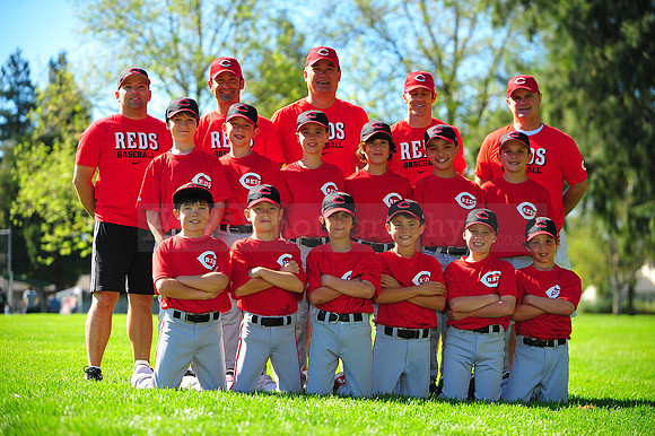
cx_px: 328
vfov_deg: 13.0
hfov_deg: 19.5
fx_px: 1909
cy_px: 218
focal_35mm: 105
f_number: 3.5
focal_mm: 105
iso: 200
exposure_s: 1/800
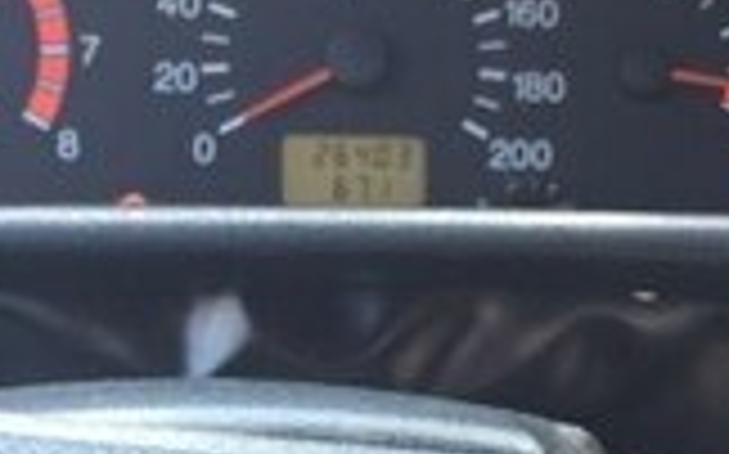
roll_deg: -1.4
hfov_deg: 16.7
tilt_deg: -20.0
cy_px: 546
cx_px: 261
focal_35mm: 125
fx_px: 2482
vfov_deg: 10.3
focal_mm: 4.15
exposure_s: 1/33
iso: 50
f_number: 2.2
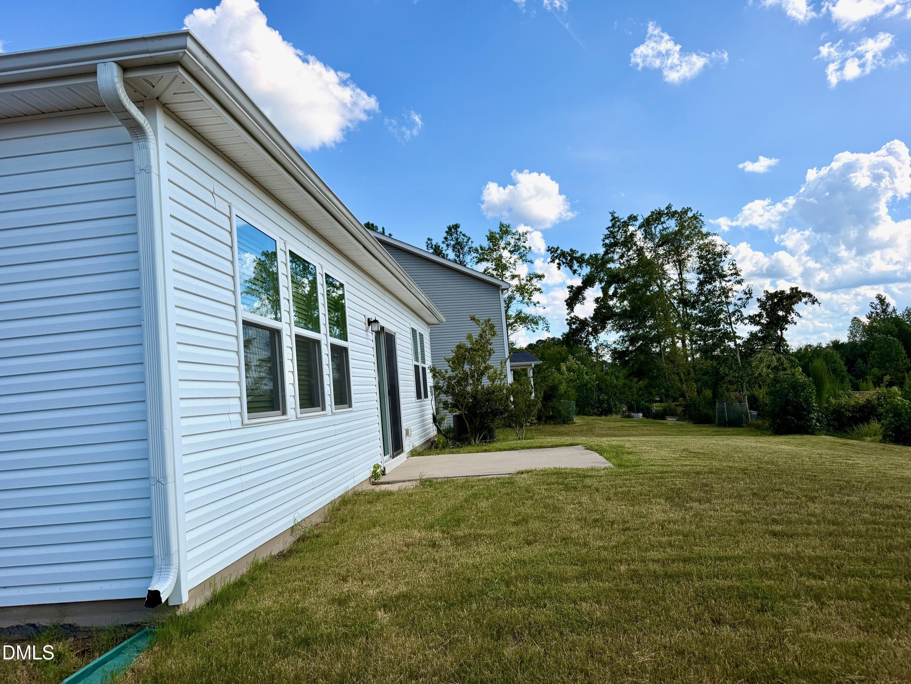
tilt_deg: +5.3
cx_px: 456
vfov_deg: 56.8
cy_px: 342
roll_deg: +5.7
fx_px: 632
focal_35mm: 24
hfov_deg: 71.6
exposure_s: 1/4975
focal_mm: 6.76
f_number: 1.78
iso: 80
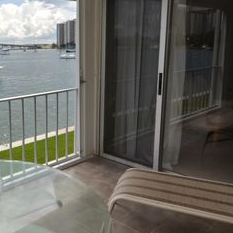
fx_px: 267
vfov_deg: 47.1
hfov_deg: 43.0
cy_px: 98
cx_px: 21
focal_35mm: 35
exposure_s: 1/200
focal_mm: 10
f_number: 9
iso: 100
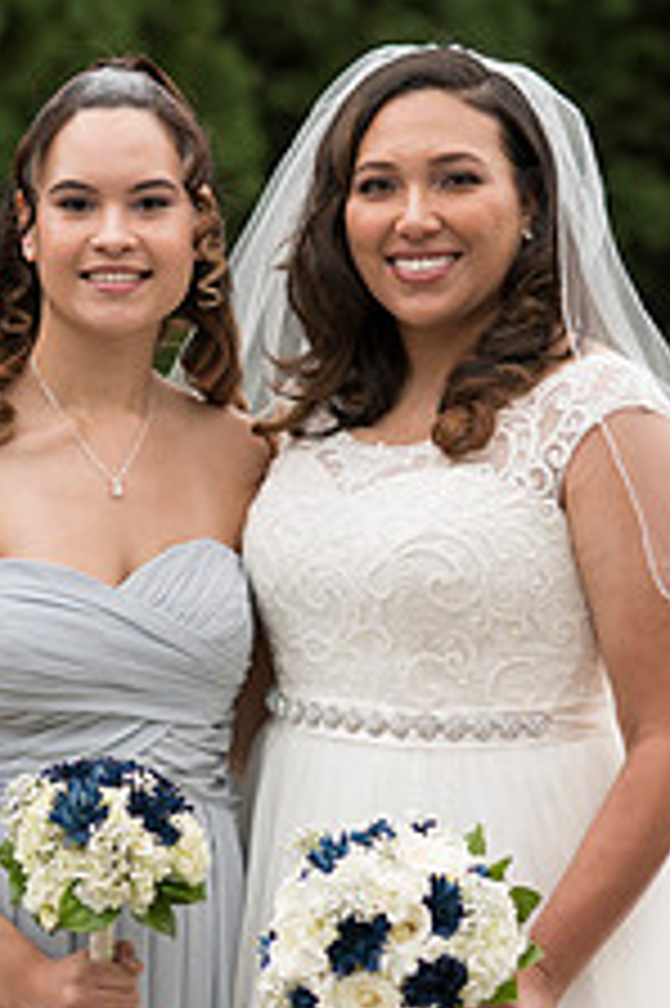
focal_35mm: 171
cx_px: 234
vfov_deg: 12.0
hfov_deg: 8.0
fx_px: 4781
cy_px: 572
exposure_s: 1/200
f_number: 2.2
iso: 125
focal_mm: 85
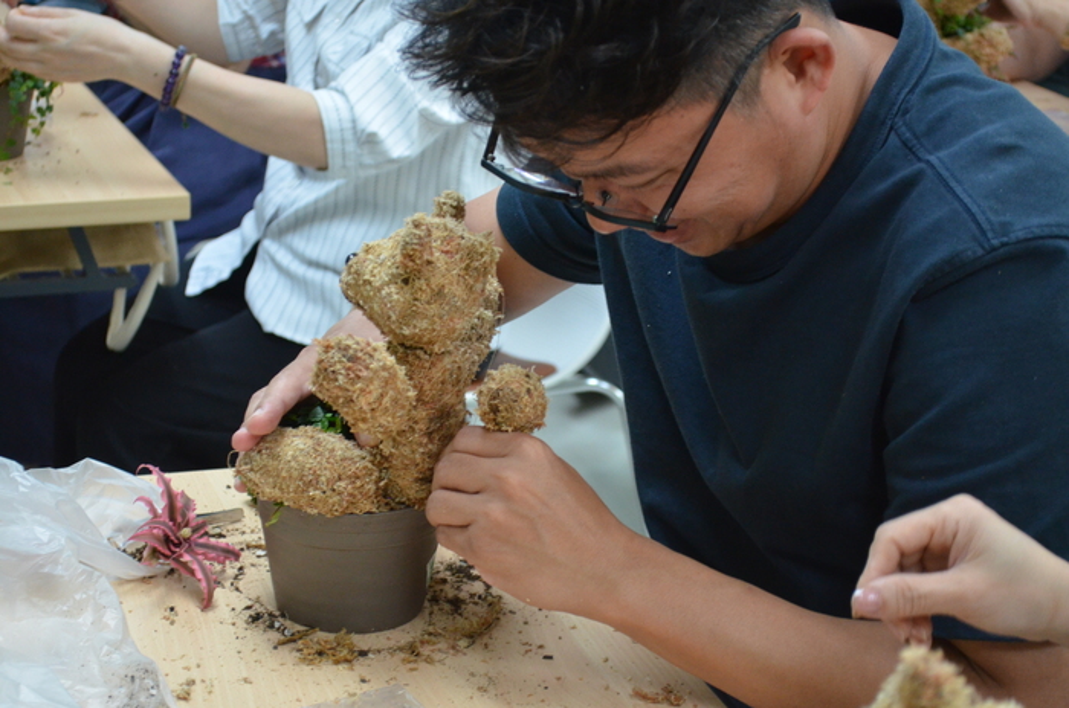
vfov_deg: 18.1
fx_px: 2223
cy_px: 354
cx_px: 534
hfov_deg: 27.0
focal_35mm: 75
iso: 2200
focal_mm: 50
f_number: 5.6
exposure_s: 1/125
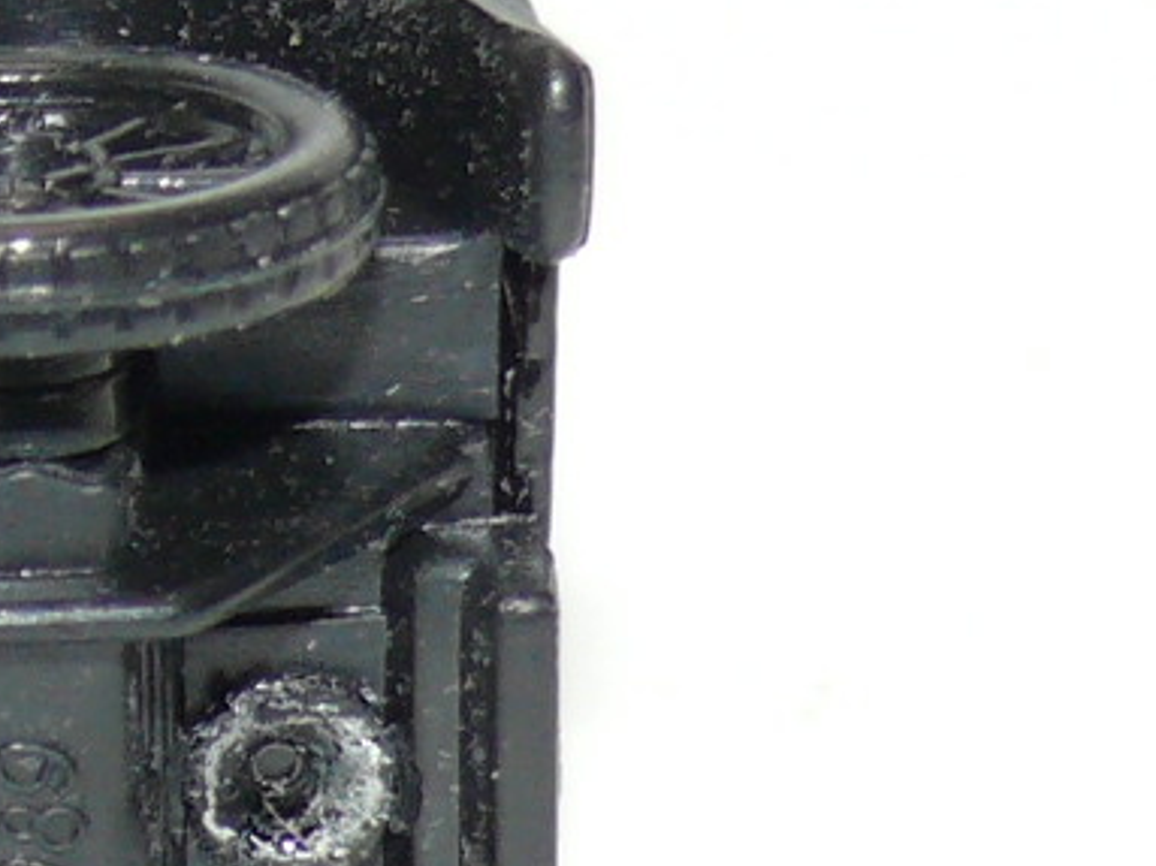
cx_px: -918
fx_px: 13254
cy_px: 564
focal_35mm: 397
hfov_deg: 4.9
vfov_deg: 3.7
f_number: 4
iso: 100
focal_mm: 13
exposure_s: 1/30
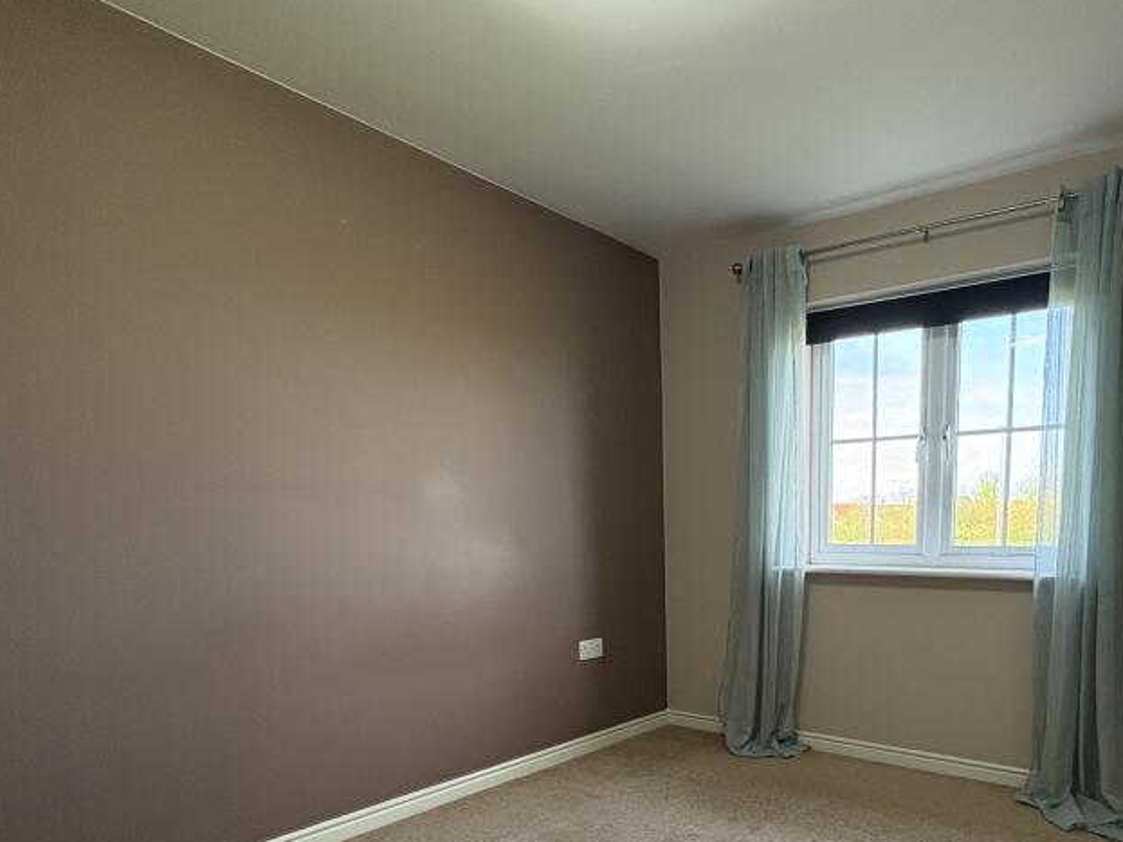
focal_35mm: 23
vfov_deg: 56.2
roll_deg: -0.2
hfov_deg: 72.2
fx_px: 746
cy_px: 624
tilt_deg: -7.1
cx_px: 728
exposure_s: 1/99
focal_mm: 2.22
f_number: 2.2
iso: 200
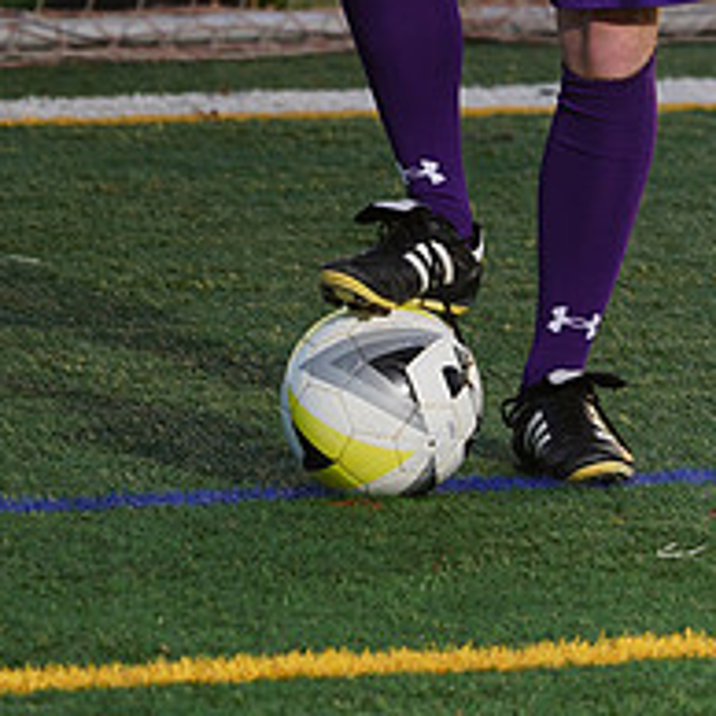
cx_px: 496
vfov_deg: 2.8
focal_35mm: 620
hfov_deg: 2.8
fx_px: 14509
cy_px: -310
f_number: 7.1
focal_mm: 244
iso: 100
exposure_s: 1/200
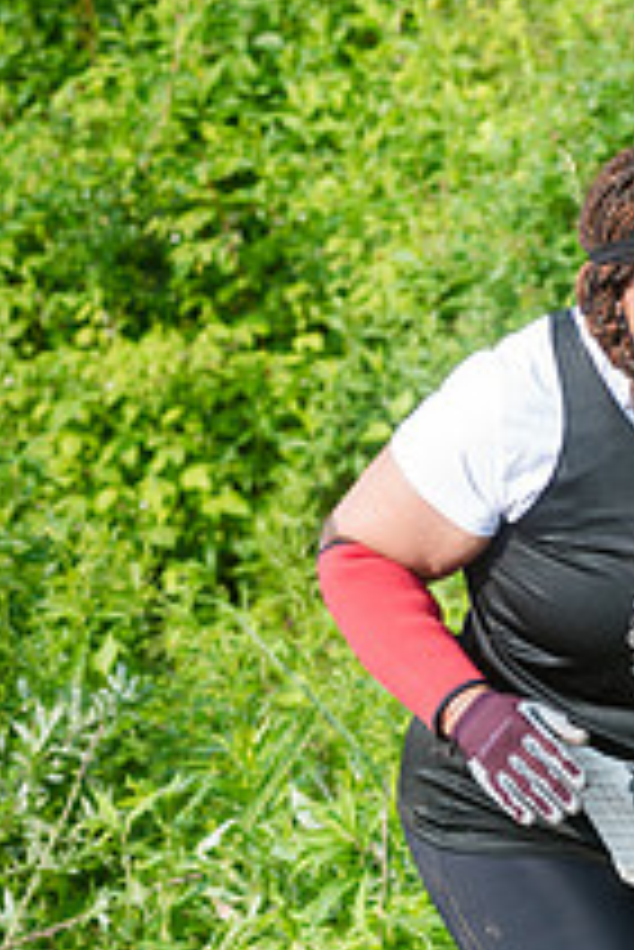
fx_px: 8439
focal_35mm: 320
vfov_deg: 6.4
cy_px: 630
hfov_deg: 4.3
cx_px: 627
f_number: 4.5
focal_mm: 100
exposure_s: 1/640
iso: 250
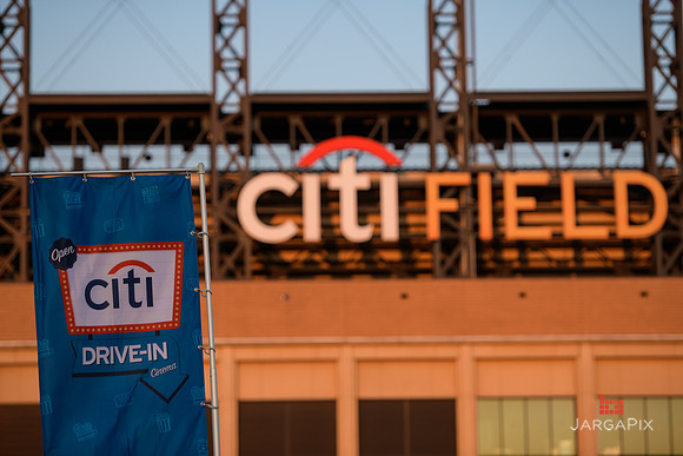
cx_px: 342
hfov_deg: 15.2
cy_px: 228
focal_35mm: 135
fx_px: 2562
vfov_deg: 10.2
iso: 200
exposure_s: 1/500
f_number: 3.2
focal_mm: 135
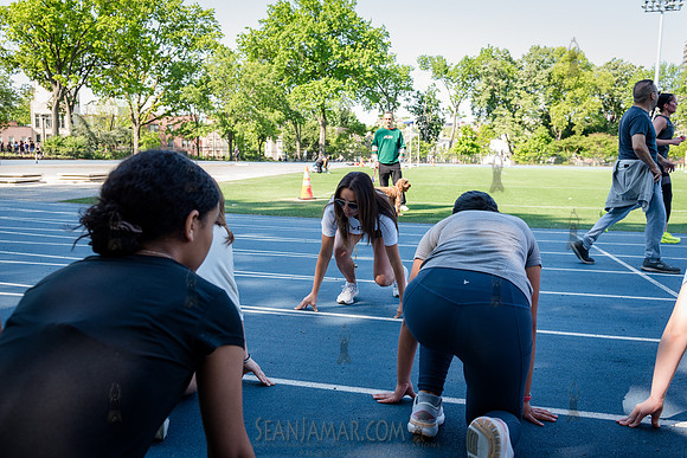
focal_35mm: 31
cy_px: 235
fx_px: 597
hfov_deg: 59.8
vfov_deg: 42.0
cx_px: 343
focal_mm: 28
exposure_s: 1/400
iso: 400
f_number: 4.5
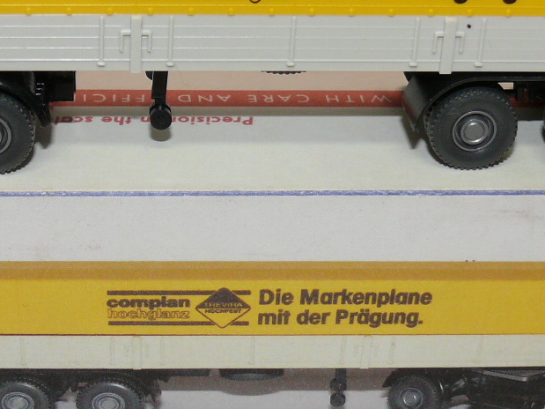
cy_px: 187
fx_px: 1669
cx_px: 158
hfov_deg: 18.5
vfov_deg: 14.0
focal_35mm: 106
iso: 100
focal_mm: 8.2
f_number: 4
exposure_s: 1/30
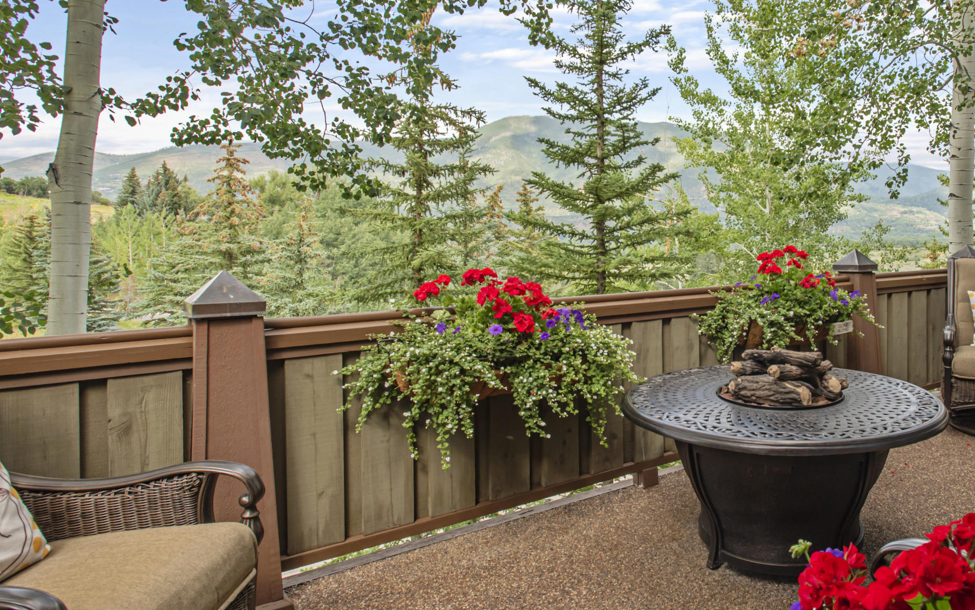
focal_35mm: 28
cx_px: 670
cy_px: 247
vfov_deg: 44.3
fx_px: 744
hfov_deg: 64.3
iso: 200
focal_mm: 17
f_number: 8
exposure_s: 1/125
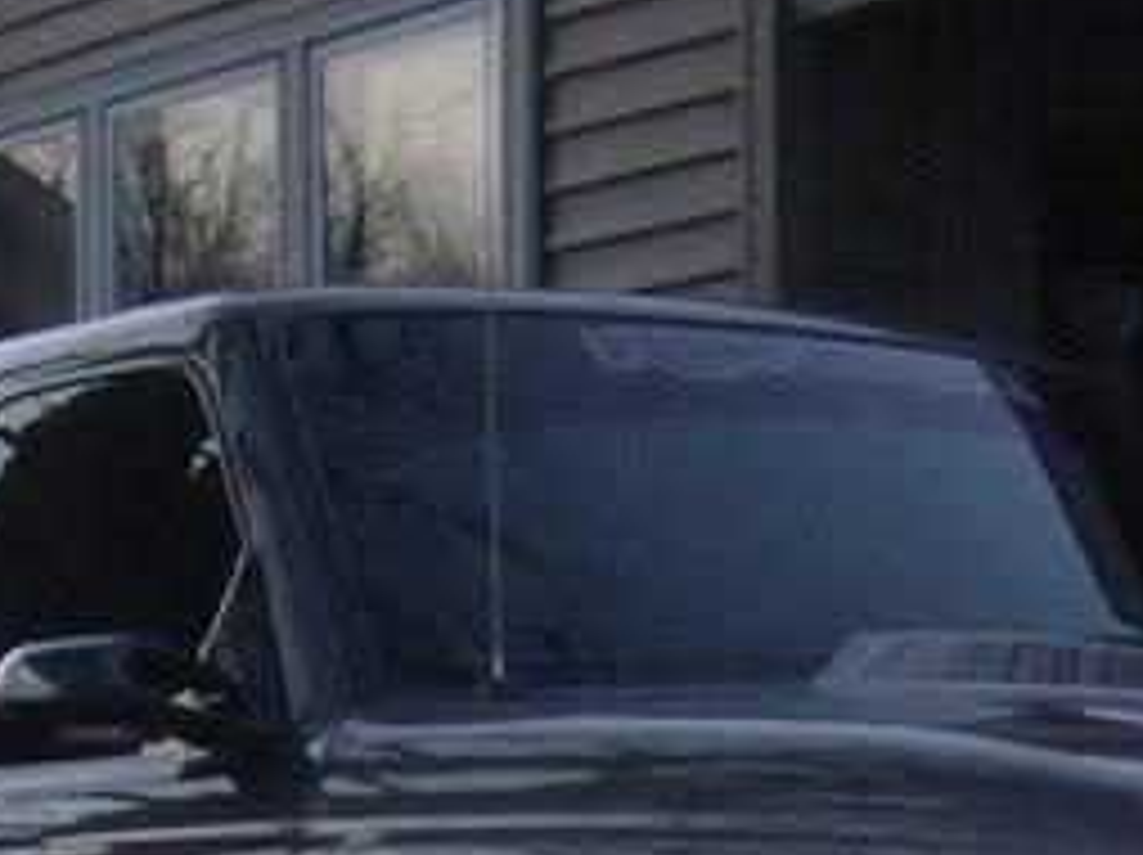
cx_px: 616
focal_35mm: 153
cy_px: 1213
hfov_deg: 12.9
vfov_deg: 9.5
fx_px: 5047
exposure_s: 1/66.6
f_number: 2.9
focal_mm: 6.4
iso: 200
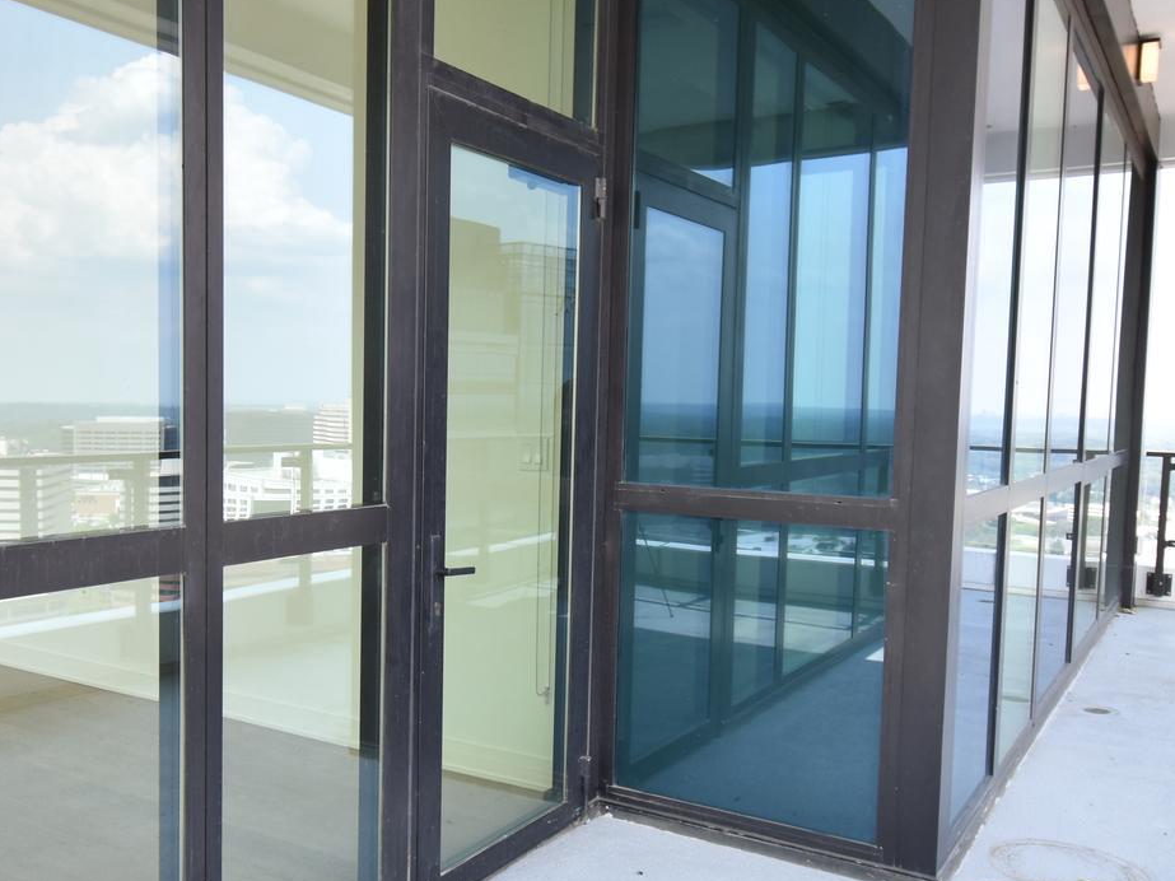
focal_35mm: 32
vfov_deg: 44.0
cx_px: 446
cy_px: 514
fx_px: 1086
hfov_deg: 56.2
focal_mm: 10
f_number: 4.5
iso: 200
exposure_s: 1/250
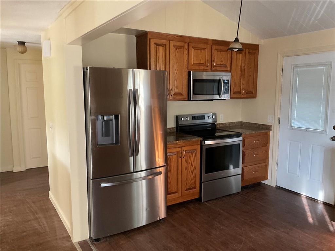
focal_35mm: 29
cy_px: 126
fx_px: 281
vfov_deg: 48.2
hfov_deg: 61.7
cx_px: 168
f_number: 1.8
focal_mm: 3
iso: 320
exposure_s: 1/52
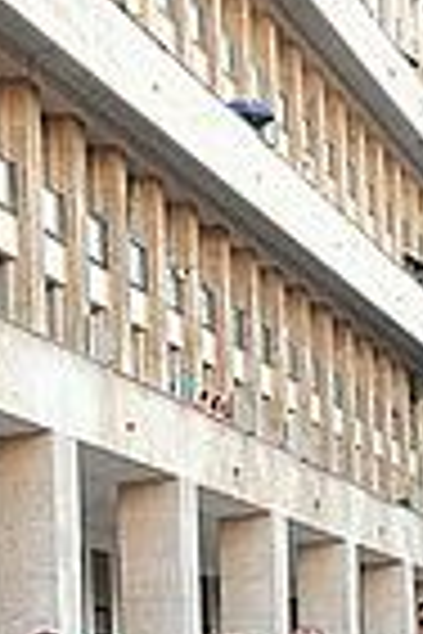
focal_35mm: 102
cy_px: 771
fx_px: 1798
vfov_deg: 18.9
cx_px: 180
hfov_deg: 13.4
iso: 800
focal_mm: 24
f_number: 3.5
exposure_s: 1/400
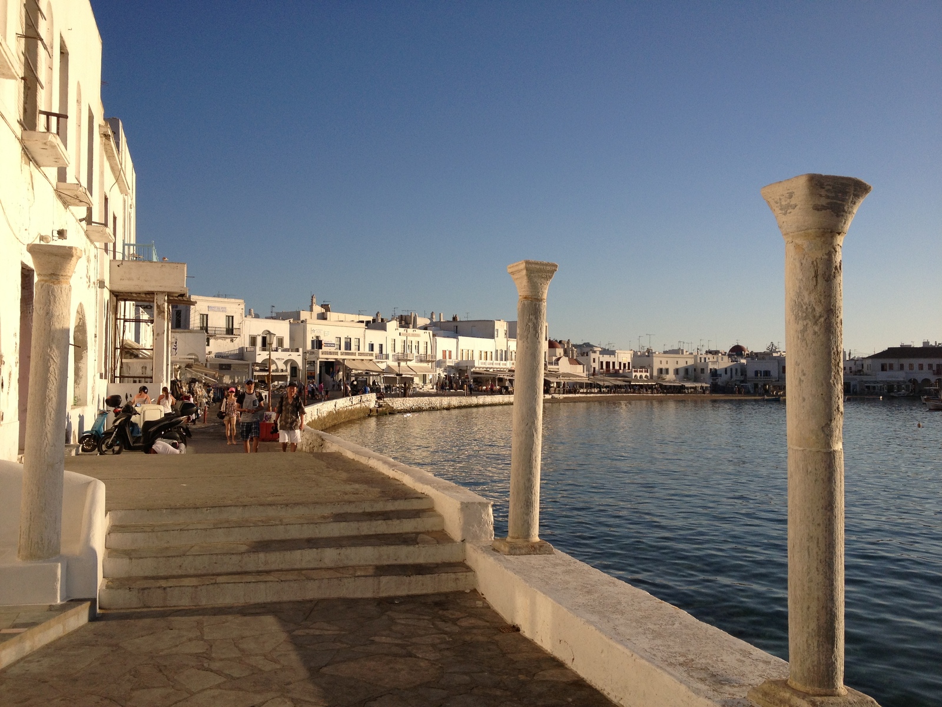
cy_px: 354
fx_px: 952
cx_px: 471
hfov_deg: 52.6
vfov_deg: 40.7
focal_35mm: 35
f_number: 2.4
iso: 50
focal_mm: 4.28
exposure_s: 1/2304
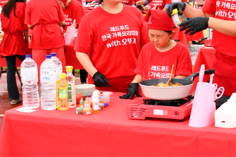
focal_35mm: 89
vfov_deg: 15.3
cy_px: 47
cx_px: 161
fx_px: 583
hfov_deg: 22.7
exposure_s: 1/200
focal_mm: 34
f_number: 4.5
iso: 280
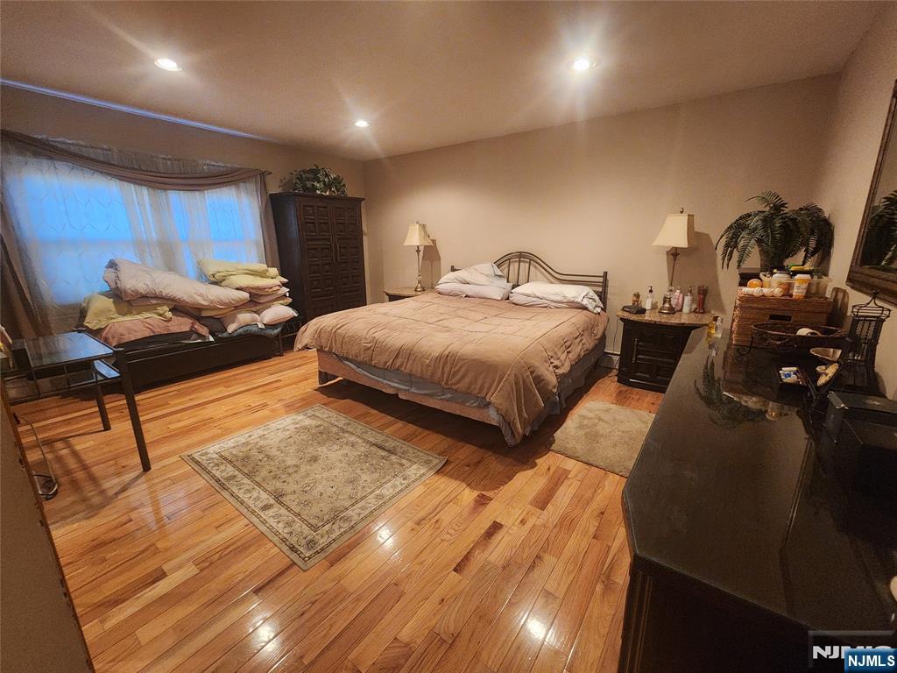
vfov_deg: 89.9
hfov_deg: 106.2
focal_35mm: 13
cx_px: 448
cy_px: 336
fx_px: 337
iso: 640
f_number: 2.2
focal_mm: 2.2
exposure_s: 1/24
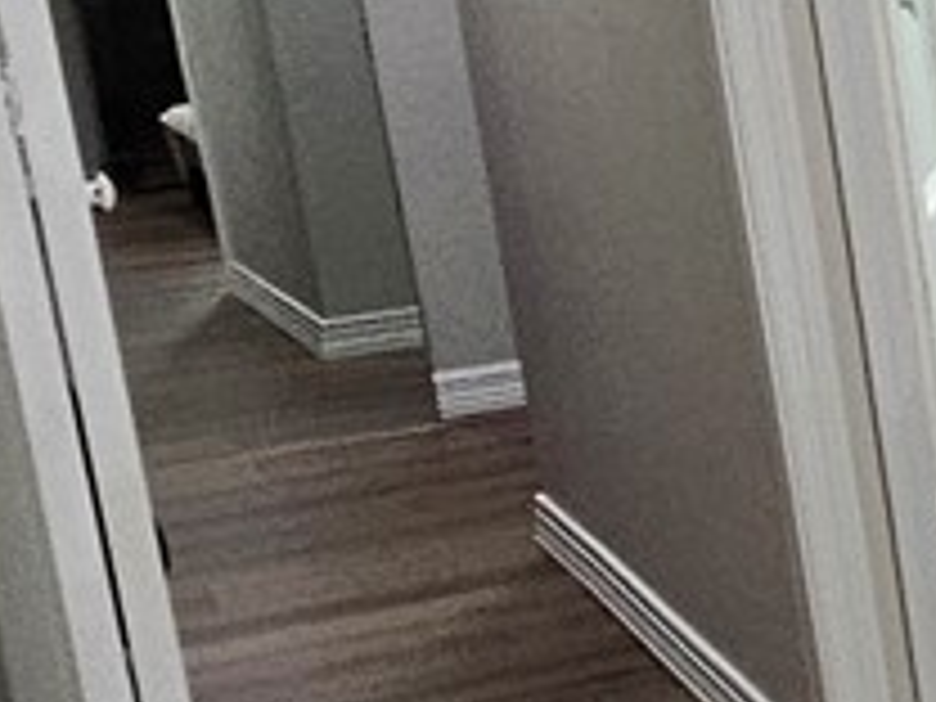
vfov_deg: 14.8
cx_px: 2686
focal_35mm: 100
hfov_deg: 11.9
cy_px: 266
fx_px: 2704
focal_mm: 2.2
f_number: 2.2
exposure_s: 1/100
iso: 250
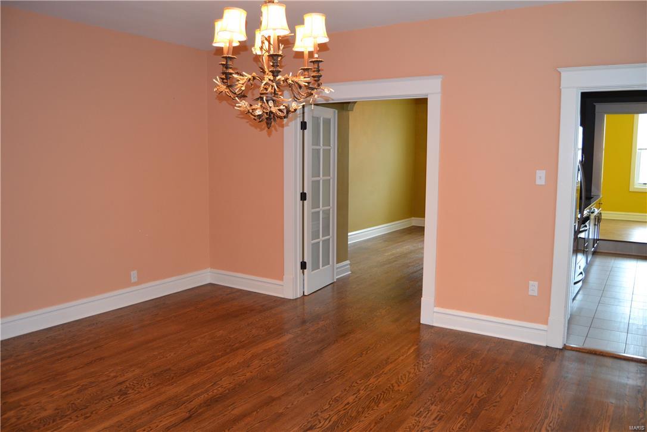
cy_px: 216
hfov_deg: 67.4
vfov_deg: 47.9
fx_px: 485
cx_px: 324
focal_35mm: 27
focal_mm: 18
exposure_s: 1/60
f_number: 3.5
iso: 900
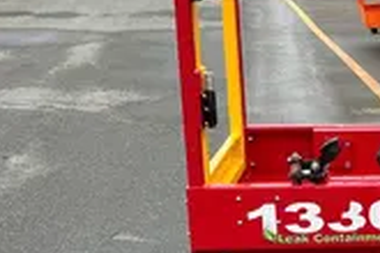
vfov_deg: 15.2
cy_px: 167
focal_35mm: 90
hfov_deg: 20.9
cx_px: 470
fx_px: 950
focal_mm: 5.1
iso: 64
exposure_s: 1/121
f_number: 1.6
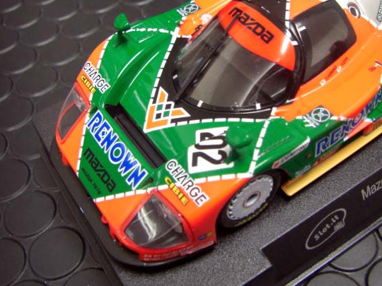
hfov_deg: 42.0
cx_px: 208
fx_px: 497
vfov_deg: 32.2
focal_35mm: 45
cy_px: 129
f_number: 3.4
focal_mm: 6.3
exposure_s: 1/13
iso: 200
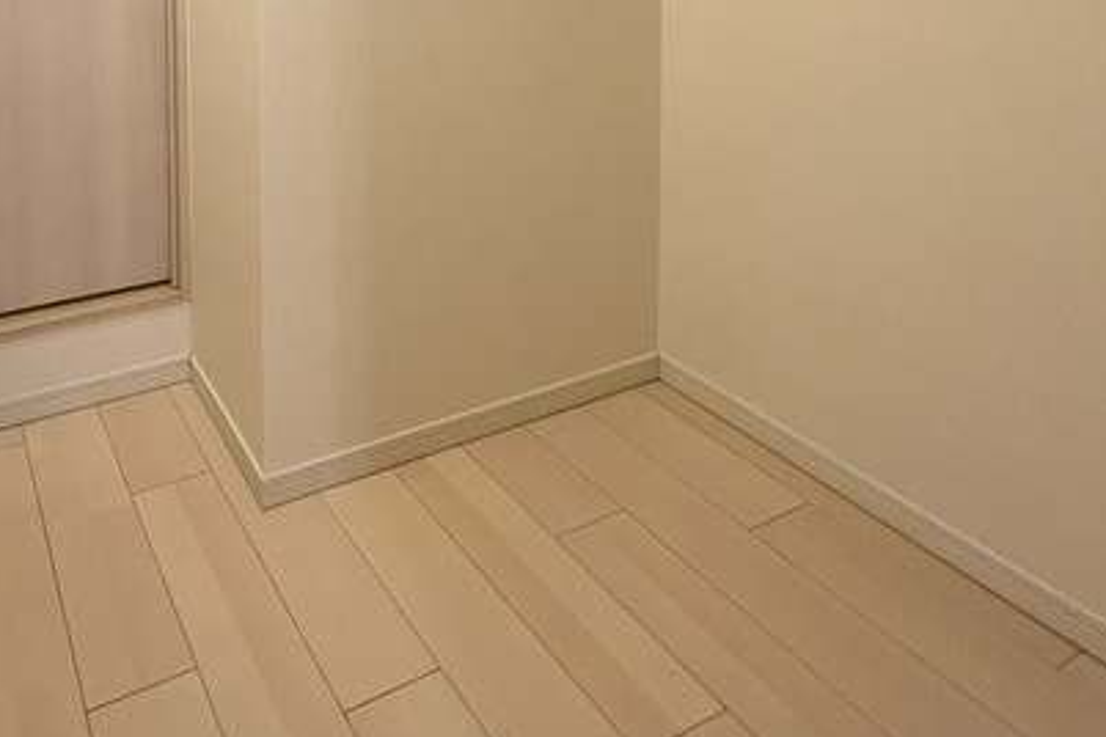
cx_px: 319
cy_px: -69
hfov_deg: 61.2
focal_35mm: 29
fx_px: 891
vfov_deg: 37.7
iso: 320
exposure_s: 1/50
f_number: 2.4
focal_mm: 1.54
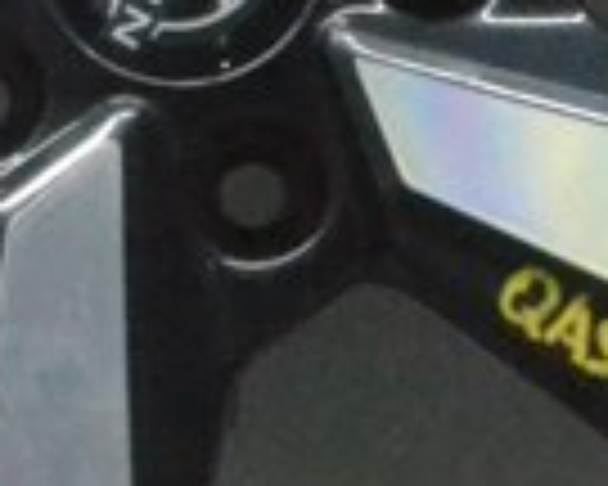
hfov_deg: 7.5
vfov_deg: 6.0
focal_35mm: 256
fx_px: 4607
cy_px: -16
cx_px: 18
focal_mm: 24
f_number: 18
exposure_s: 1/50
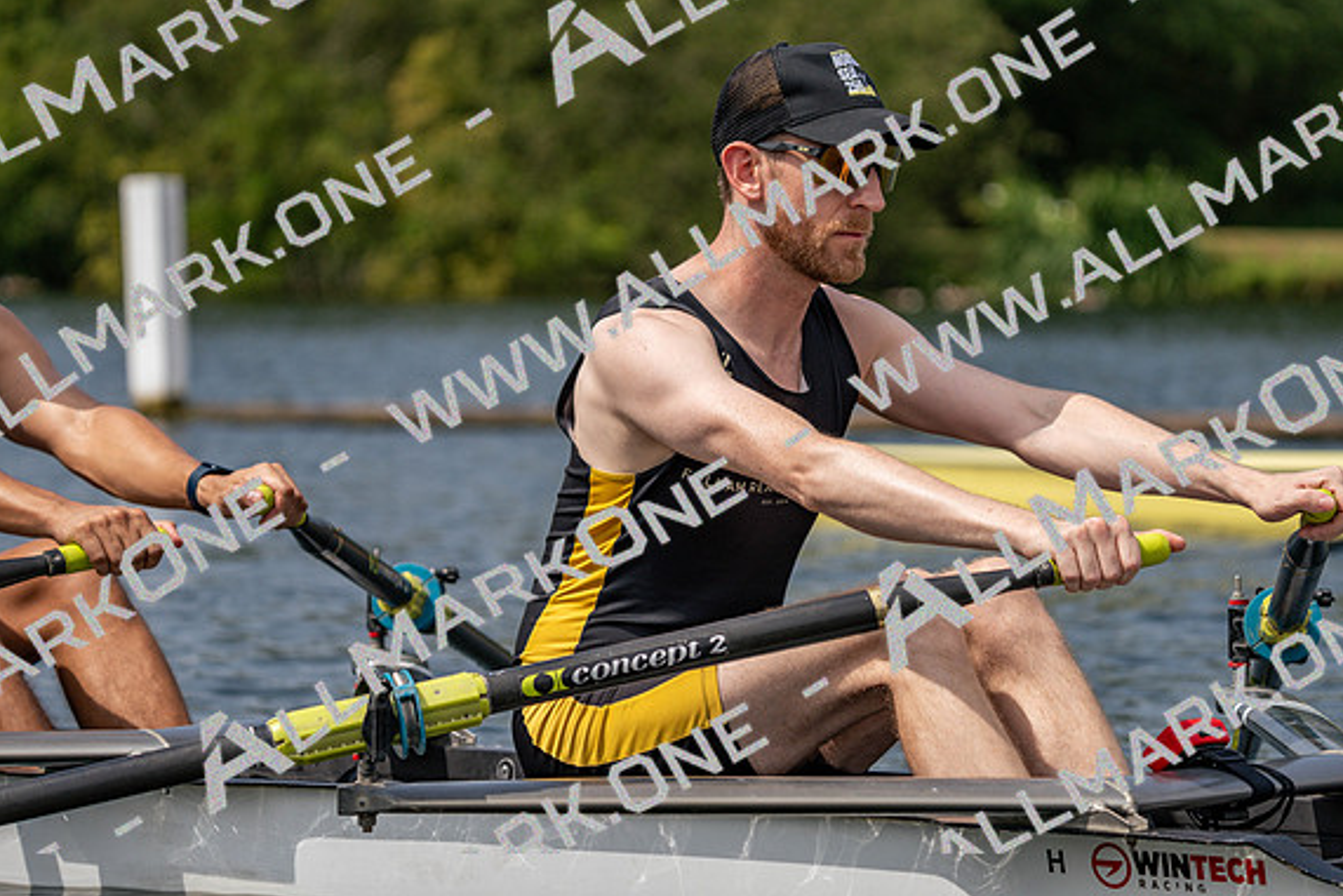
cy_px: 450
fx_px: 7574
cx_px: 677
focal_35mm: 203
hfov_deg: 10.1
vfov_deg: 6.8
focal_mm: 200
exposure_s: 1/1600
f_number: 5.6
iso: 200
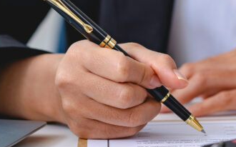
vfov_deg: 4.9
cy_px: 67
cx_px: 333
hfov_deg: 7.7
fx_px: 1730
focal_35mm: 269
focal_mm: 85
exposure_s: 1/100
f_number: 2.8
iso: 100
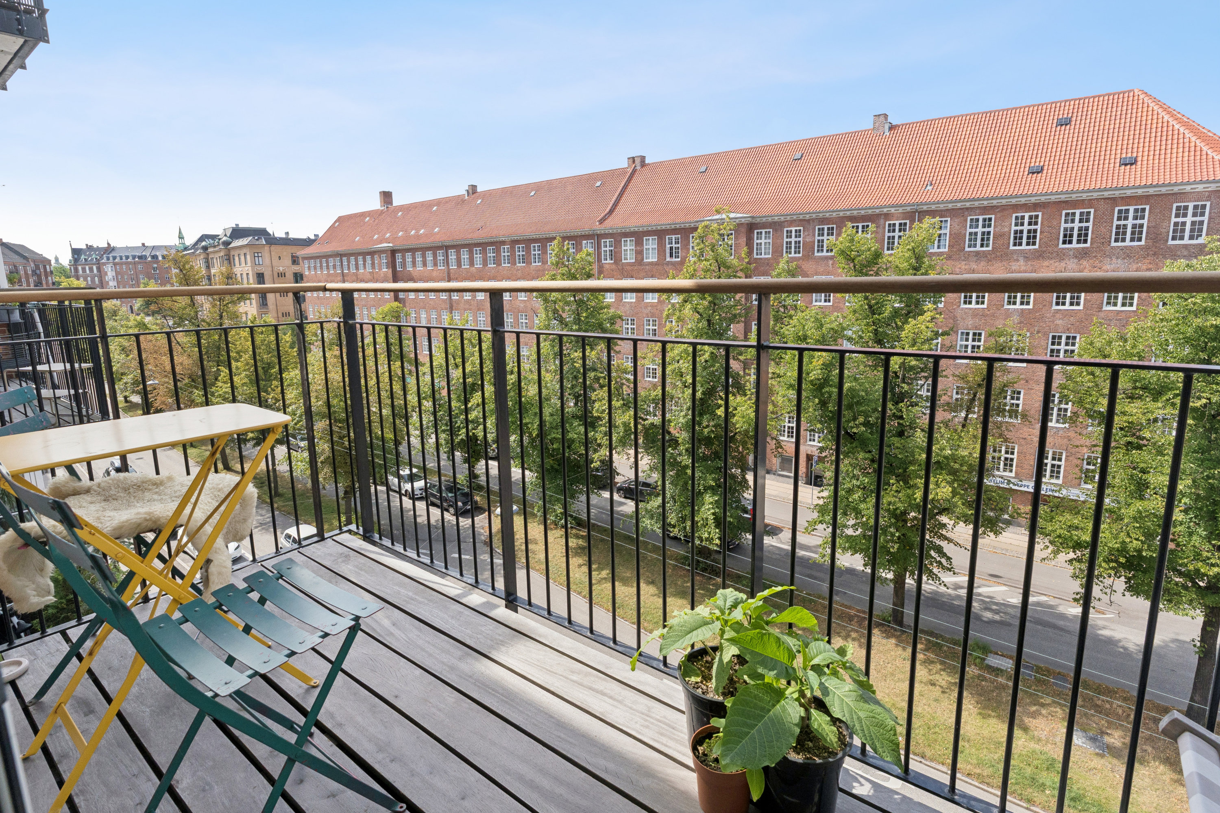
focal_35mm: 18
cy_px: 406
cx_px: 610
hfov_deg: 91.0
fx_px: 600
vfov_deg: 68.3
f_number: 7.1
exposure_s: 1/640
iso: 400
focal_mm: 11.8
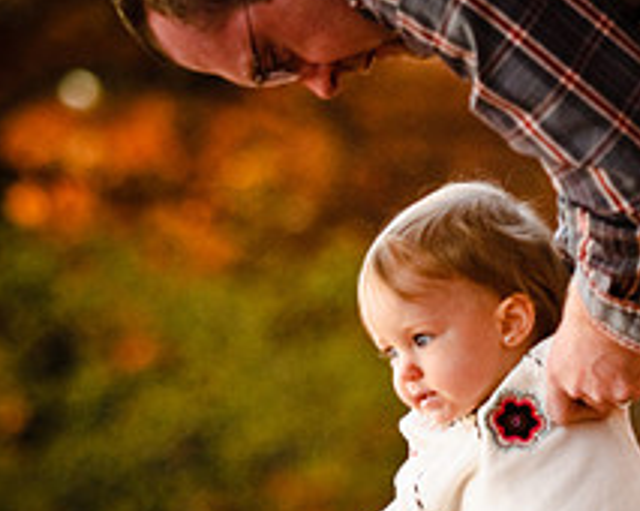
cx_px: 697
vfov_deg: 3.8
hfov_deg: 4.8
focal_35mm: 403
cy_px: 367
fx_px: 7632
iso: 400
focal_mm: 105
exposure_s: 1/160
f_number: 2.8
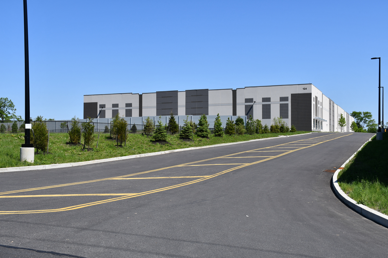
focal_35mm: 40
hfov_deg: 48.5
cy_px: 129
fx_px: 431
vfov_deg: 33.4
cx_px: 194
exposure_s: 1/320
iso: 100
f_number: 9
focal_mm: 27
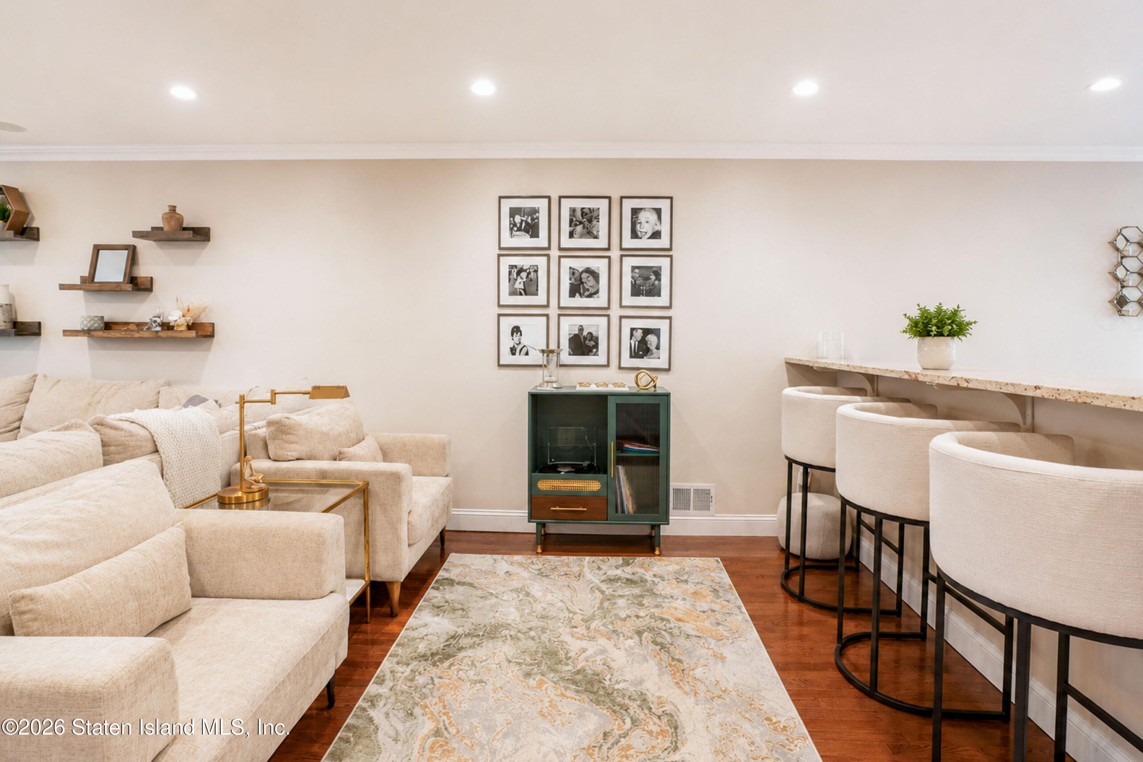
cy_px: 381
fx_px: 557
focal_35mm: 18
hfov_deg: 91.5
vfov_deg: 68.7
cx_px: 572
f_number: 2.8
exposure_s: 1/15
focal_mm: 11.7
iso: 100
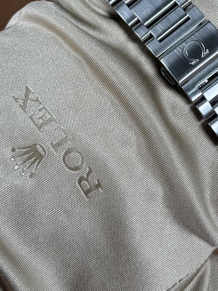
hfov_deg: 14.2
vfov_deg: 18.7
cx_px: 201
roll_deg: +0.0
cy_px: 11
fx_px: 866
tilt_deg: -28.3
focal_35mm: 103
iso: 80
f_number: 1.78
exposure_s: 1/172
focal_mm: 6.76
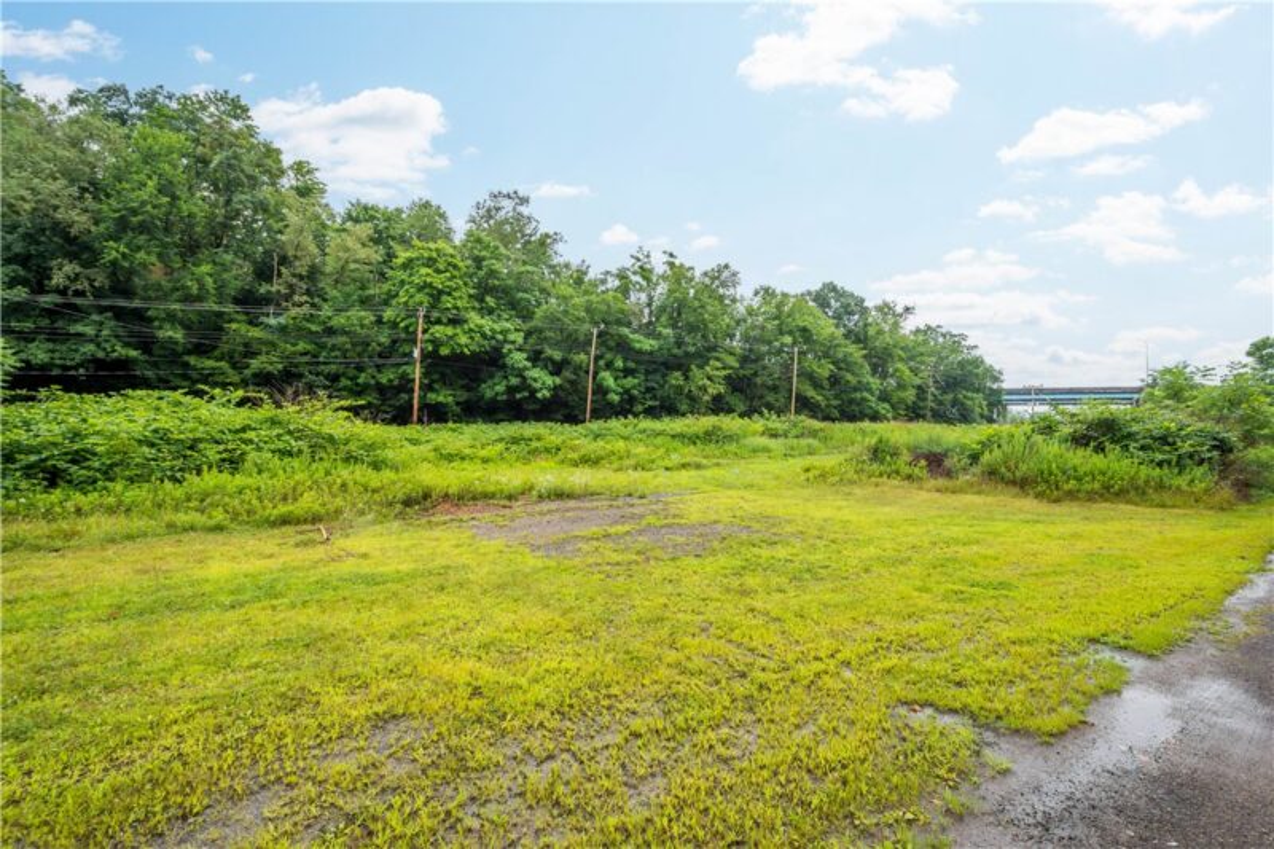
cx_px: 637
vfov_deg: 77.3
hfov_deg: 100.4
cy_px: 424
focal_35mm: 15
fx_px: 531
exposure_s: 1/200
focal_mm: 10
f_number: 6.3
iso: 100
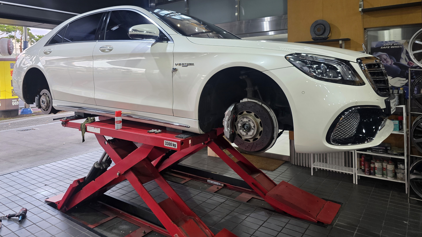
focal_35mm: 26
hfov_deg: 71.9
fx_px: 291
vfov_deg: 43.6
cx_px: 204
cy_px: 76
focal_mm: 6.3
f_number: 1.7
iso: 200
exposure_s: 1/120
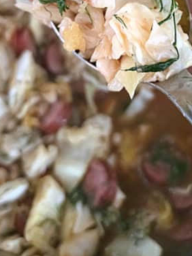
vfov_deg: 35.6
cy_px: 7
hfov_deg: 29.5
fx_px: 362
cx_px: 124
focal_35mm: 49
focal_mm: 6.5
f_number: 1.4
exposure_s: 1/24
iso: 1000
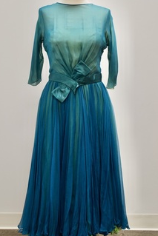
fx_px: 362
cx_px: 68
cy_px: 101
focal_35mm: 55
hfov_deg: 24.6
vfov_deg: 36.2
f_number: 3.8
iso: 800
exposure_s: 1/125
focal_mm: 26
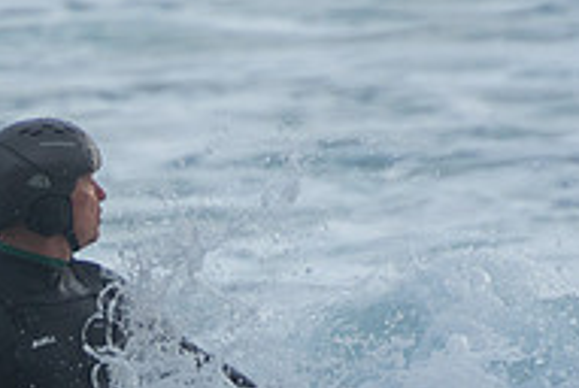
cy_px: 502
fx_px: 29333
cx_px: 21
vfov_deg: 0.8
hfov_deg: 1.1
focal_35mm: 1821
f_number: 5.6
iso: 320
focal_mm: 400
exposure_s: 1/1000
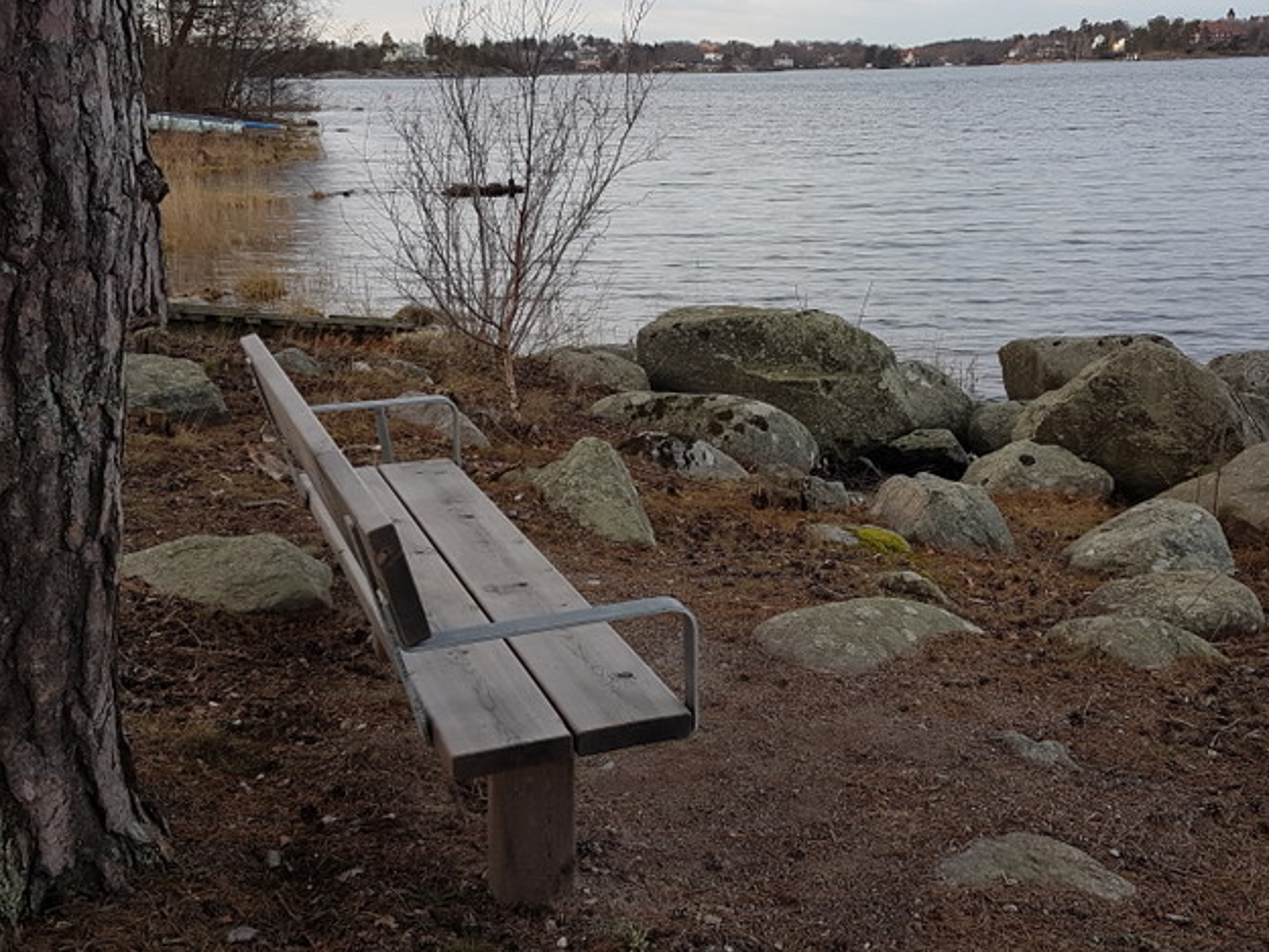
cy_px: 395
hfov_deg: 46.7
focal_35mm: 40
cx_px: 720
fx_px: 1466
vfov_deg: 35.9
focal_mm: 4.2
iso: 40
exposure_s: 1/456
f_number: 1.7
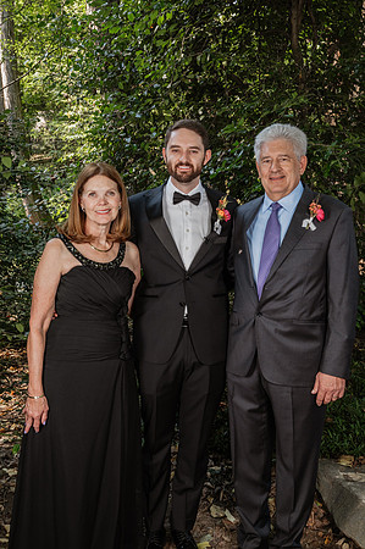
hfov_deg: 33.3
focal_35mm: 40
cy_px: 274
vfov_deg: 48.5
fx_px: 610
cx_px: 182
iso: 1250
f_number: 9
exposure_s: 1/80
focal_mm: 40
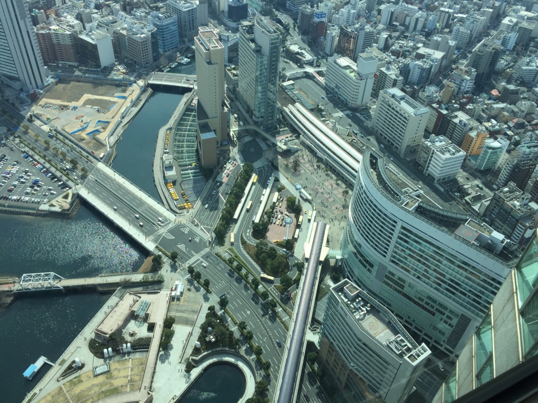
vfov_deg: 48.2
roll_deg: -5.1
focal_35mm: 29
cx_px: 269
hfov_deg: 61.7
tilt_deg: -41.2
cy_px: 202
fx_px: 451
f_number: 2.2
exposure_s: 1/1412
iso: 32
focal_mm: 4.15
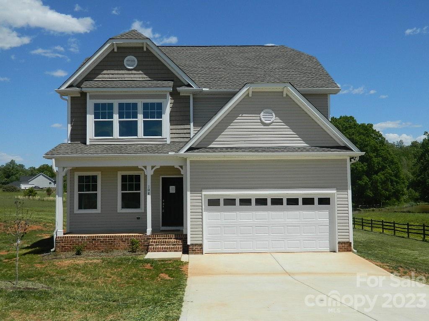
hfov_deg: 52.6
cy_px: 160
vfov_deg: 40.7
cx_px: 214
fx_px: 434
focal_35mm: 35
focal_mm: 6.2
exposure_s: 1/250
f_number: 9.4
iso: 80
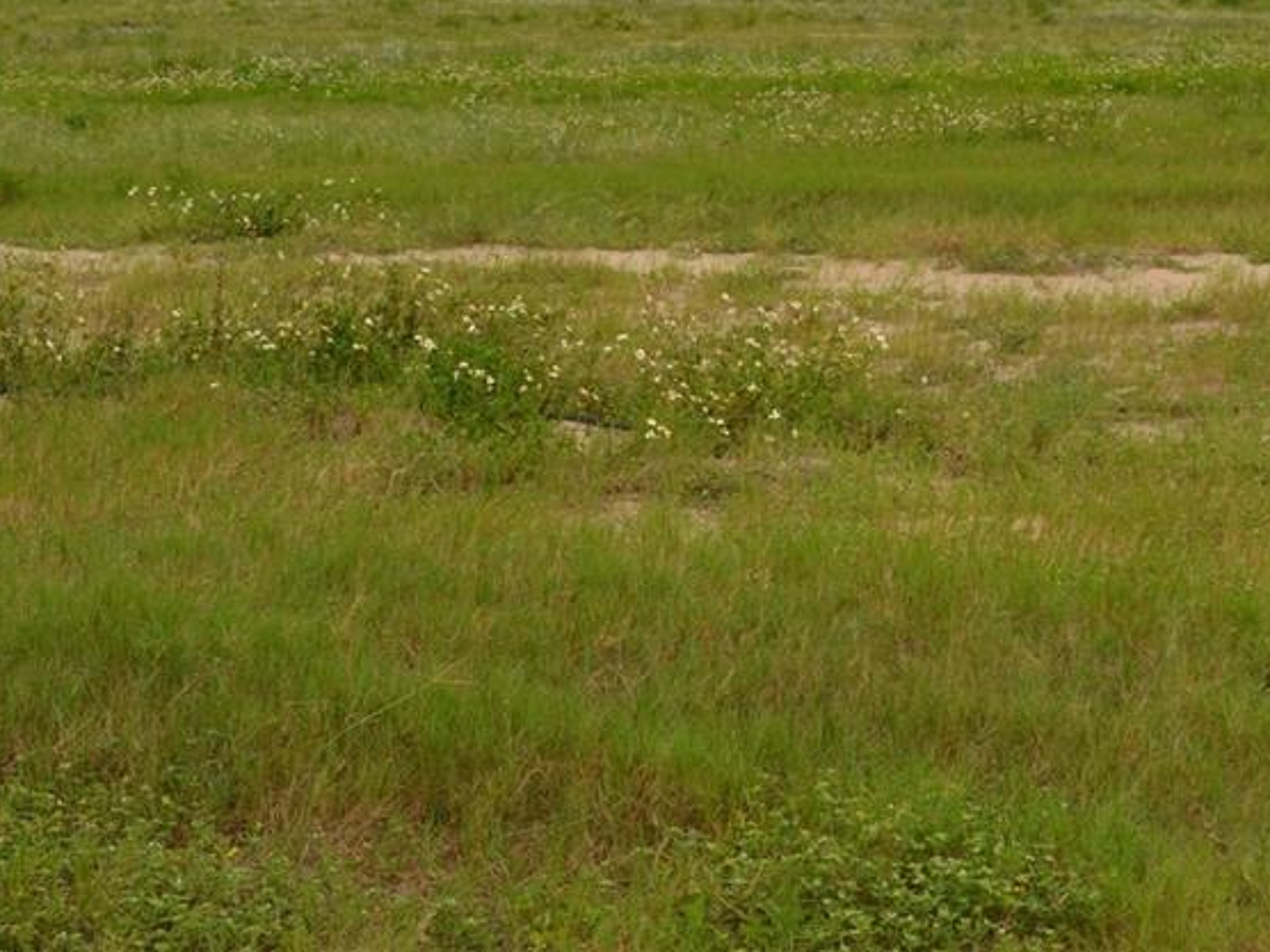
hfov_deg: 21.1
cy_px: 176
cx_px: 747
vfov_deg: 15.8
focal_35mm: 93
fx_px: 3408
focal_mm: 35
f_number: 9
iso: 100
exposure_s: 1/320
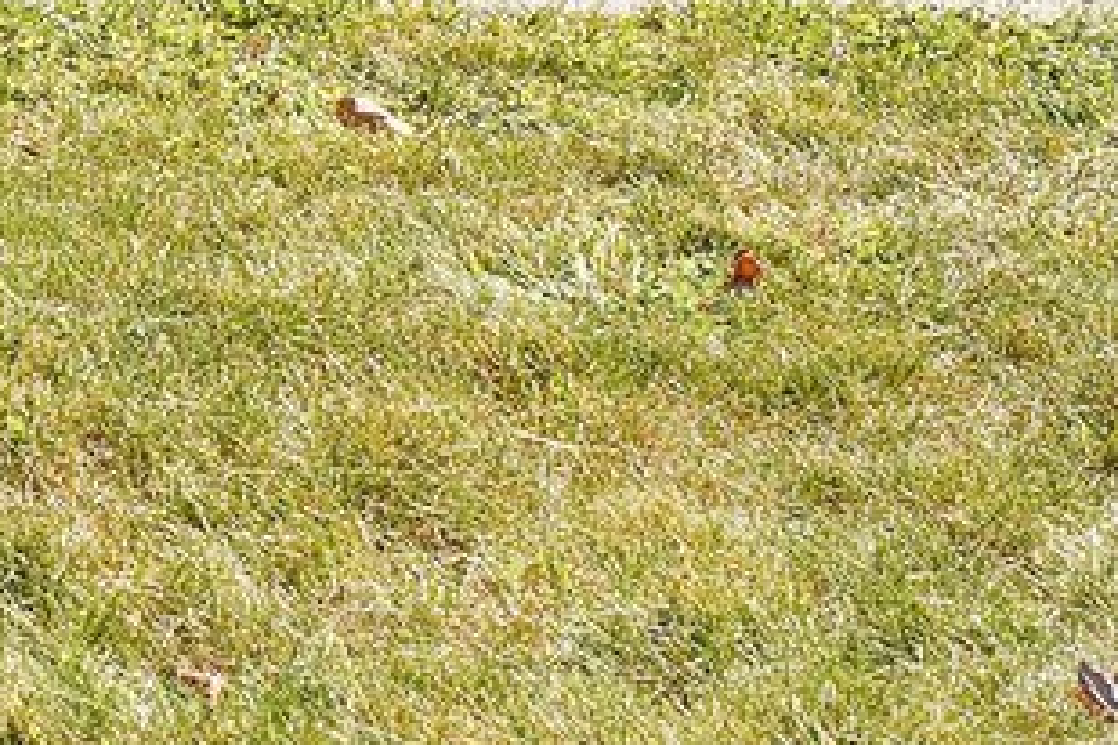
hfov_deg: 13.3
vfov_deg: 9.4
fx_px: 3933
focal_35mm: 127
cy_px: -1199
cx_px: -1284
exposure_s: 1/60
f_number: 9
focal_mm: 19.1
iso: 100
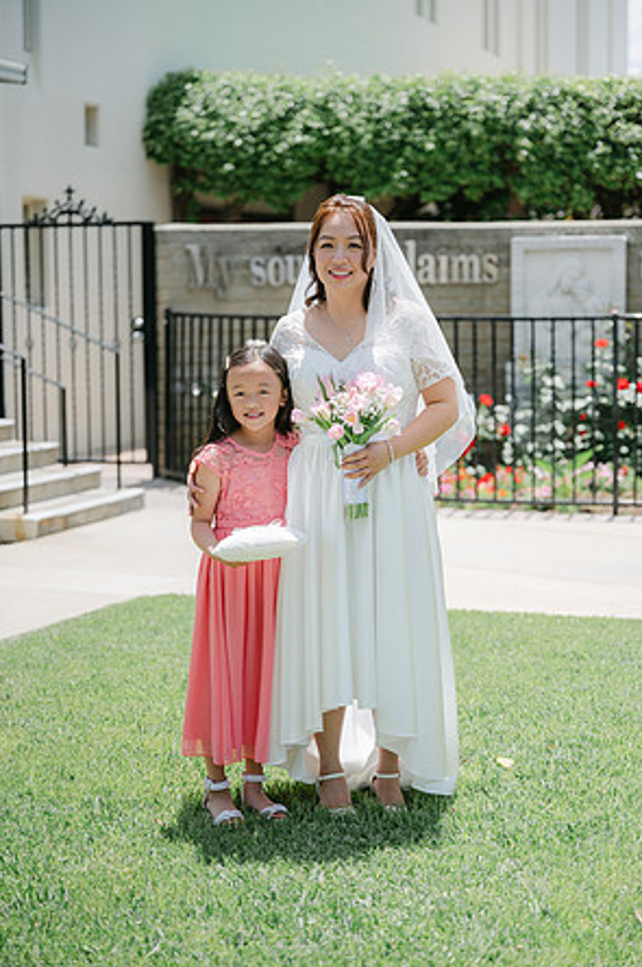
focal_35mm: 71
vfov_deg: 28.5
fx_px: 1904
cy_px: 486
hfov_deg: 19.1
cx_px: 321
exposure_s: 1/4000
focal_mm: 70
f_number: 2.8
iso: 100
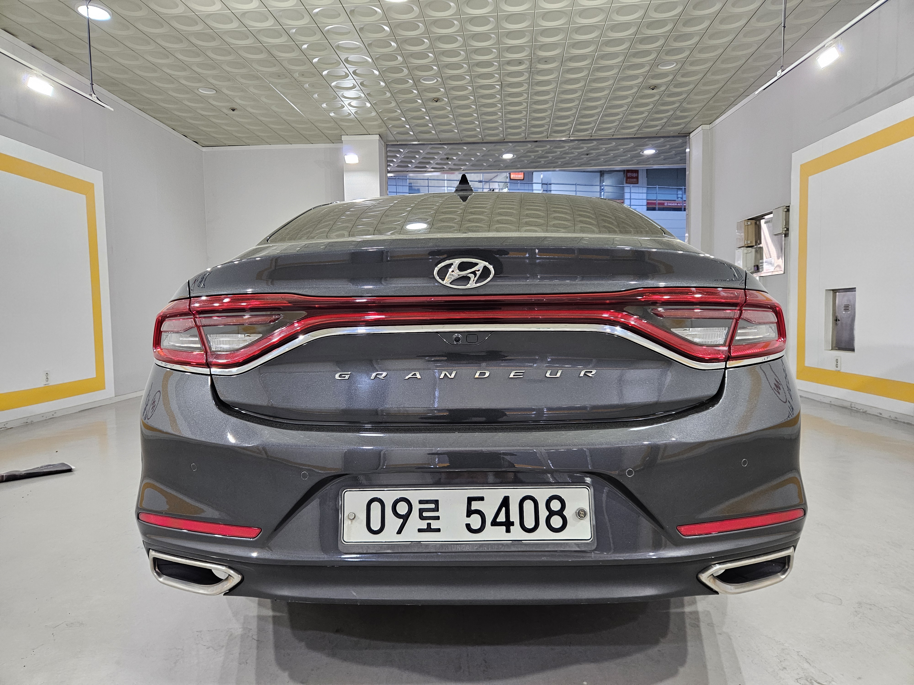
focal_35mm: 23
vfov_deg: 58.9
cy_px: 342
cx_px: 457
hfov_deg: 73.9
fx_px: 607
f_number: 1.8
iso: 400
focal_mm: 5.4
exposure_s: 1/120
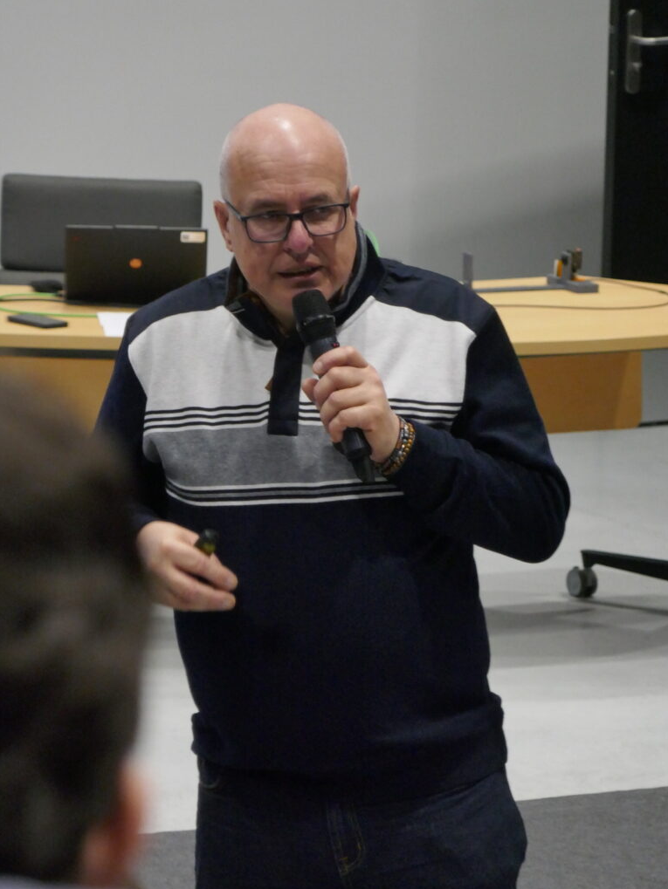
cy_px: 439
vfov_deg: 7.9
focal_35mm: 251
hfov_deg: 5.9
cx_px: 334
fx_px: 6454
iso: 2500
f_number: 5.9
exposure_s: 1/125
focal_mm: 84.4
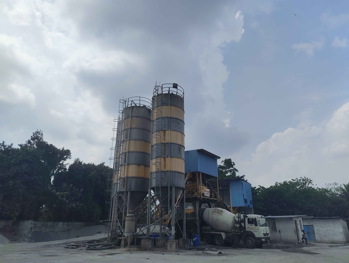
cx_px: 174
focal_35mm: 24
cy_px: 132
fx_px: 242
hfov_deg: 71.5
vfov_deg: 56.9
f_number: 1.88
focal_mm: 5.56
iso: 50
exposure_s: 1/2932
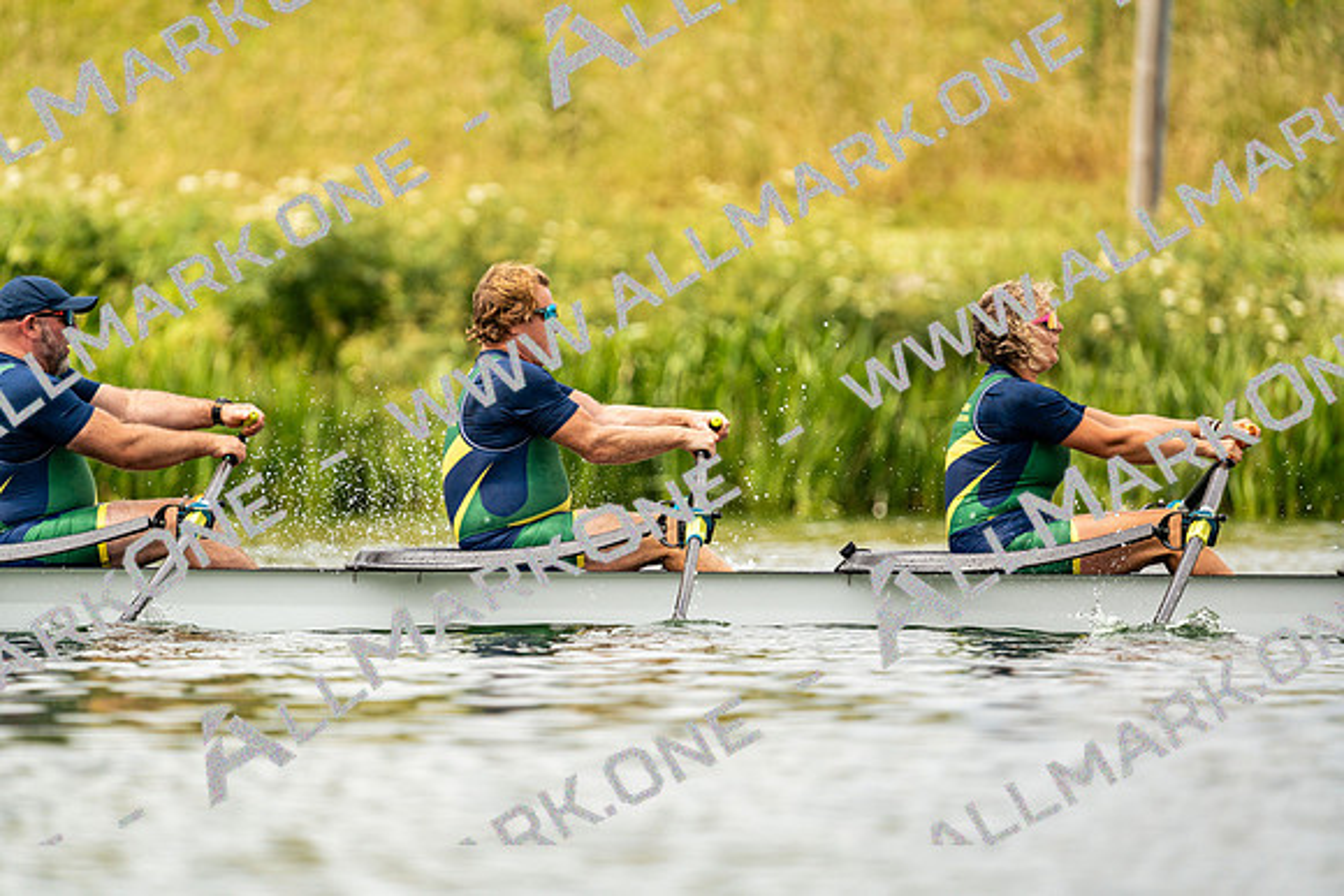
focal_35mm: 600
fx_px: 22404
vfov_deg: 2.3
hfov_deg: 3.4
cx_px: 672
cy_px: 448
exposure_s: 1/2000
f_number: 6.3
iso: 400
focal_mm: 600
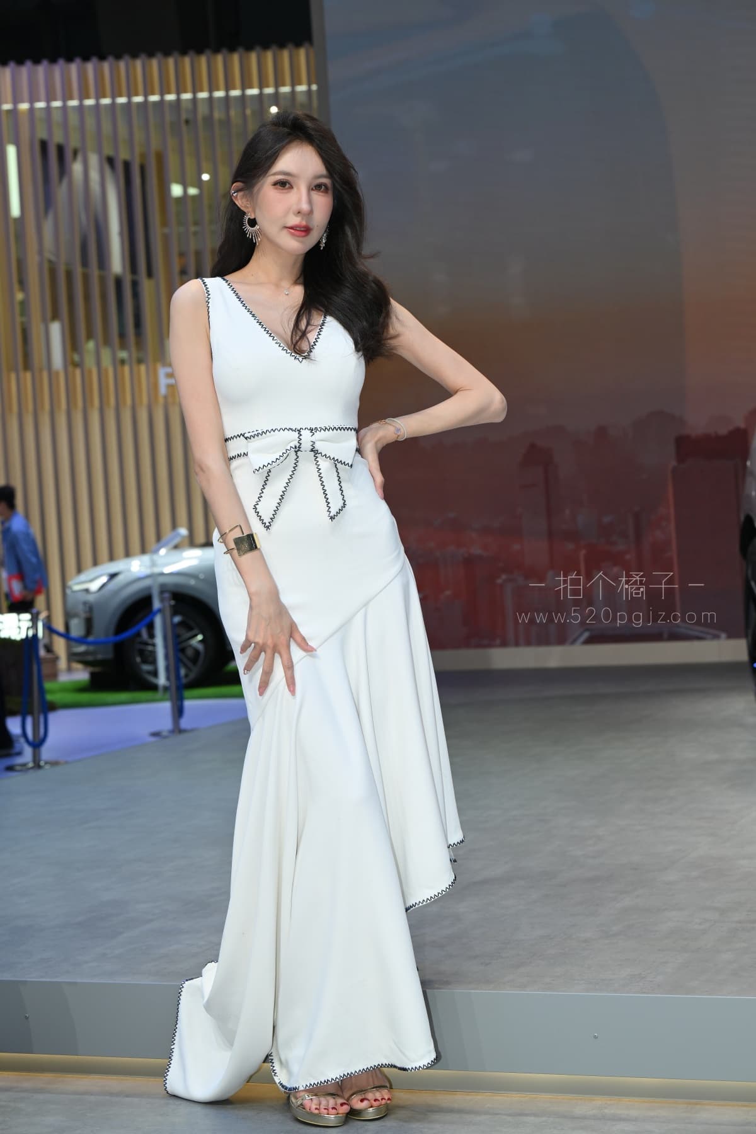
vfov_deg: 28.8
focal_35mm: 70
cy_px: 567
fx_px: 2205
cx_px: 378
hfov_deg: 19.5
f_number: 5.6
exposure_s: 1/250
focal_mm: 70
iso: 400
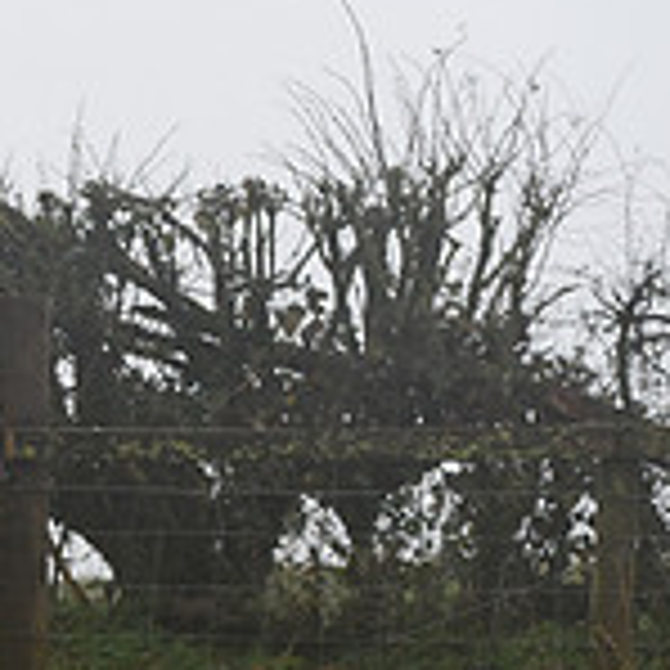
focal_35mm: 284
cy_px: 553
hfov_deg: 6.0
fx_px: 6219
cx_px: -603
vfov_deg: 6.2
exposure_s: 1/1000
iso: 2500
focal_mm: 86
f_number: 5
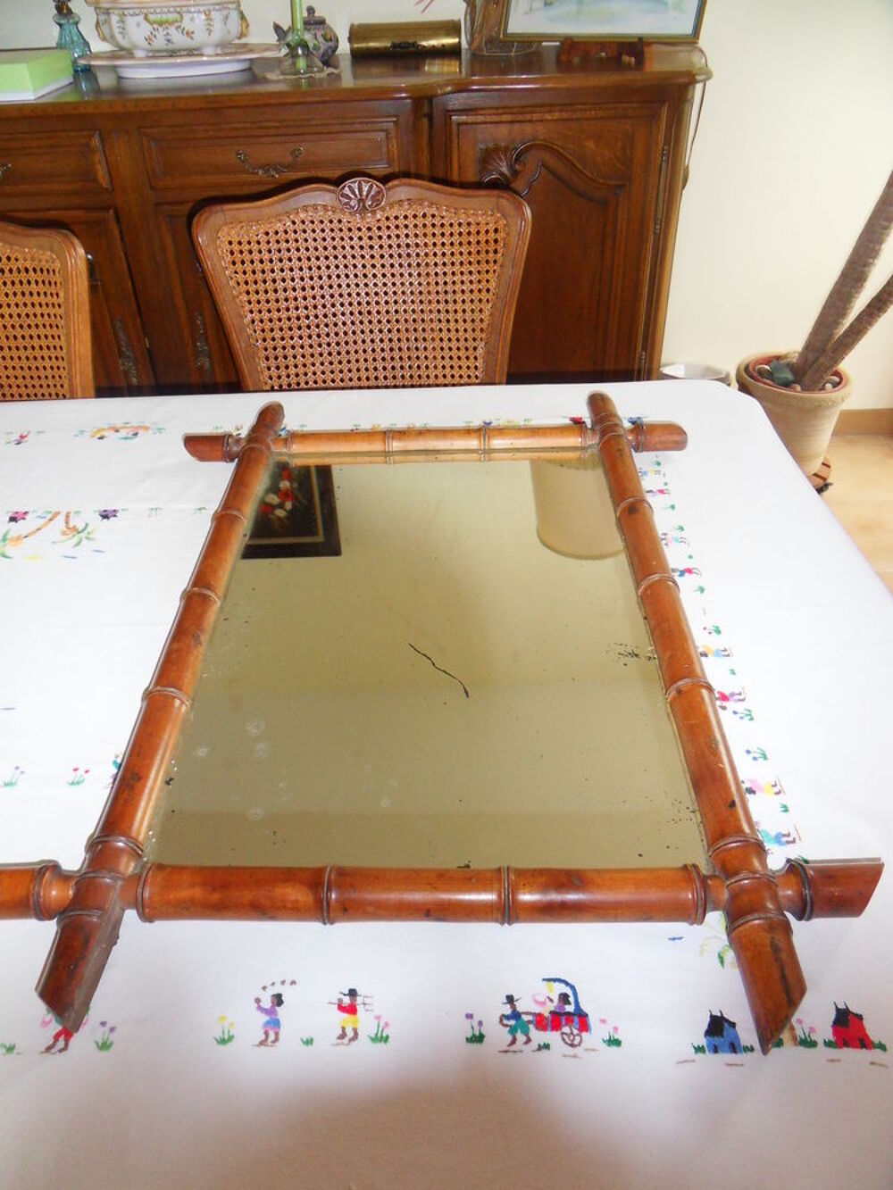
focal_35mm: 24
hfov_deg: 56.8
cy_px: 595
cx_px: 446
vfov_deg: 71.6
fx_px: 825
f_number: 3.3
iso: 200
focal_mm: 4.2
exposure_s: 1/30
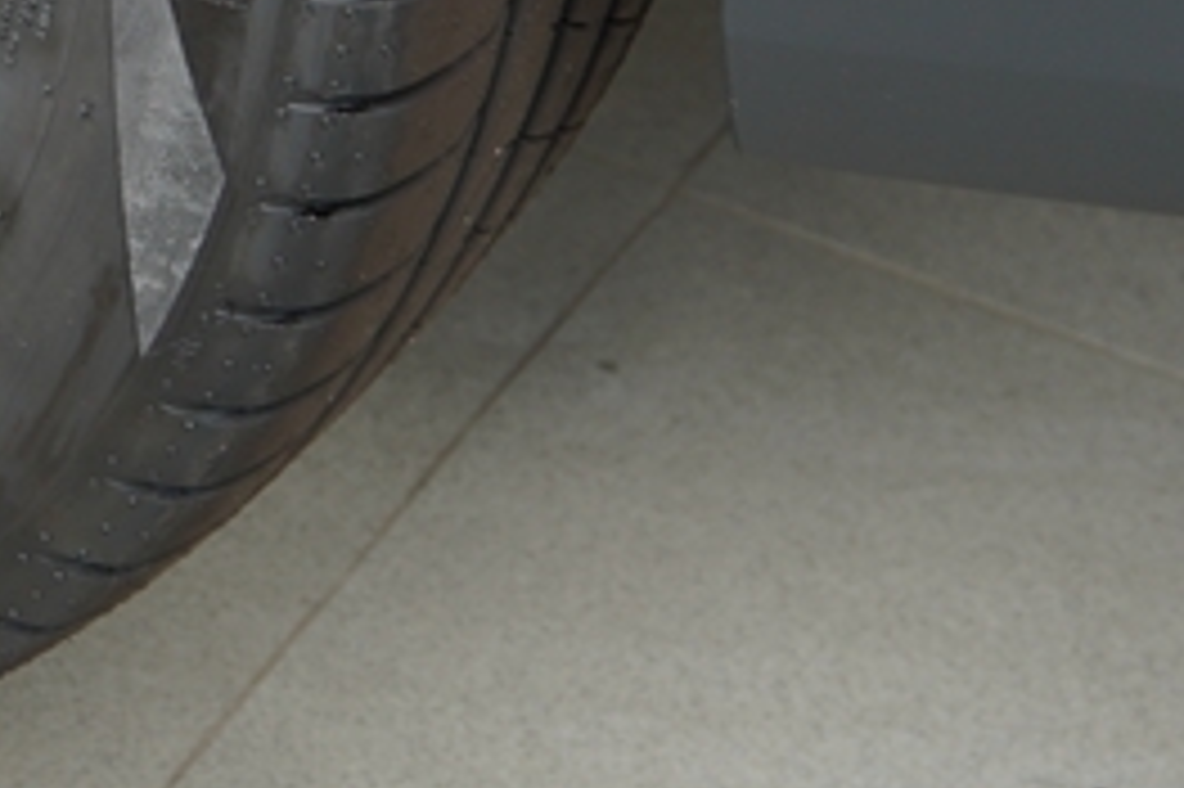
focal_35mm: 193
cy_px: -669
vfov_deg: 6.9
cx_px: -995
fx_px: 6342
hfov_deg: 10.0
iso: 125
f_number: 4
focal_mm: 33
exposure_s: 1/60
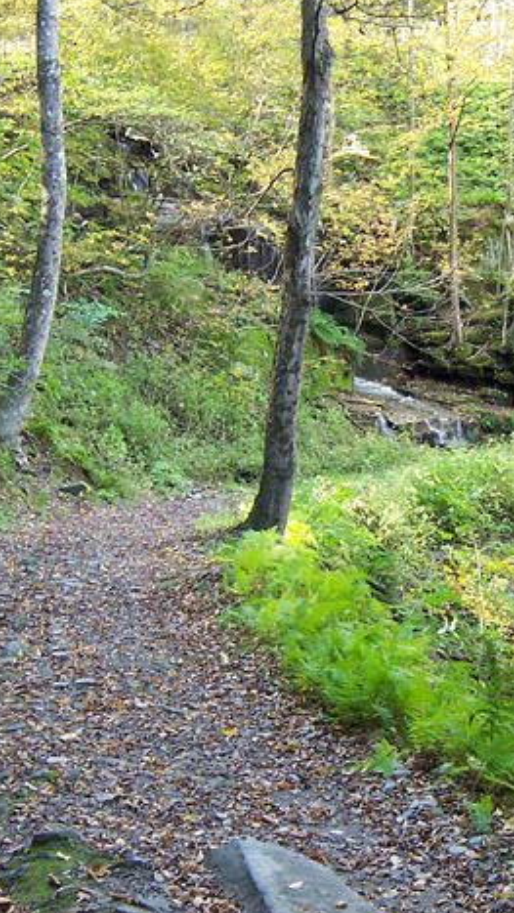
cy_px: 501
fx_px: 1937
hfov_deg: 15.0
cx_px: 426
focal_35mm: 80
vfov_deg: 26.5
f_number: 4
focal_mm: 8.2
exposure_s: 1/10
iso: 140
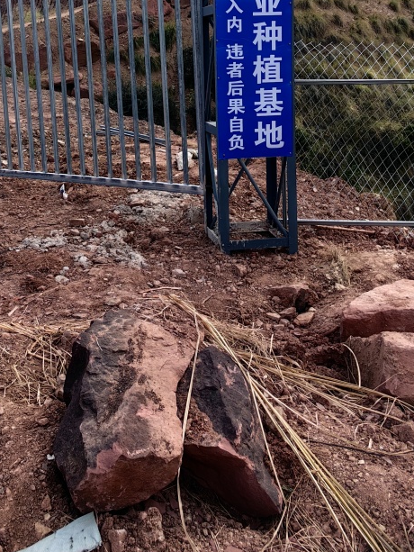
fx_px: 749
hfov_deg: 30.9
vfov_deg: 38.9
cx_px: 189
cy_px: 113
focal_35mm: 47
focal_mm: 5.75
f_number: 2
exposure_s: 1/8929
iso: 50
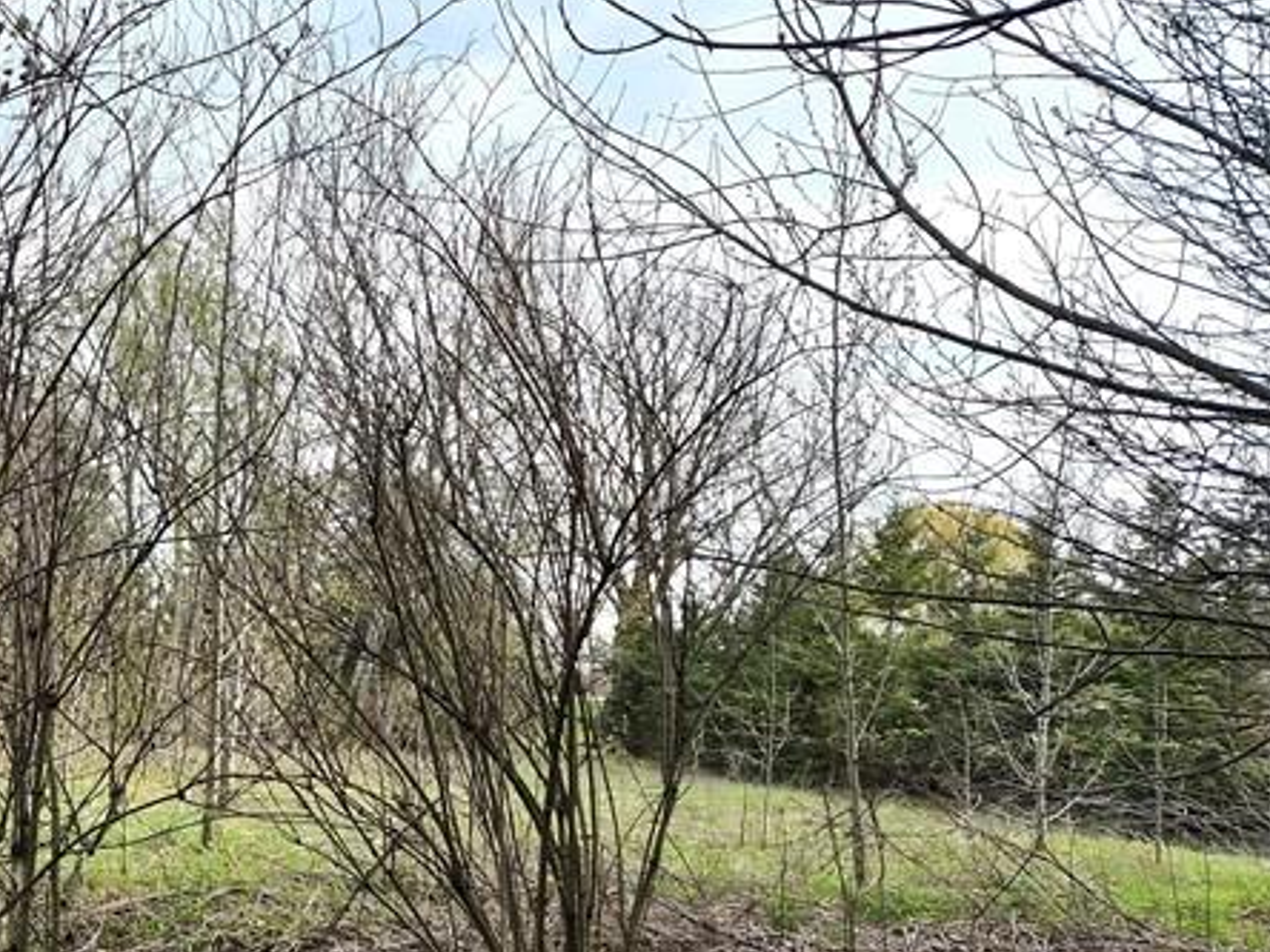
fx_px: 1944
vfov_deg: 27.1
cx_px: -126
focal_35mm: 53
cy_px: 738
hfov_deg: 32.0
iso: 80
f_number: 1.8
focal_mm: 5.4
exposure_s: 1/3333
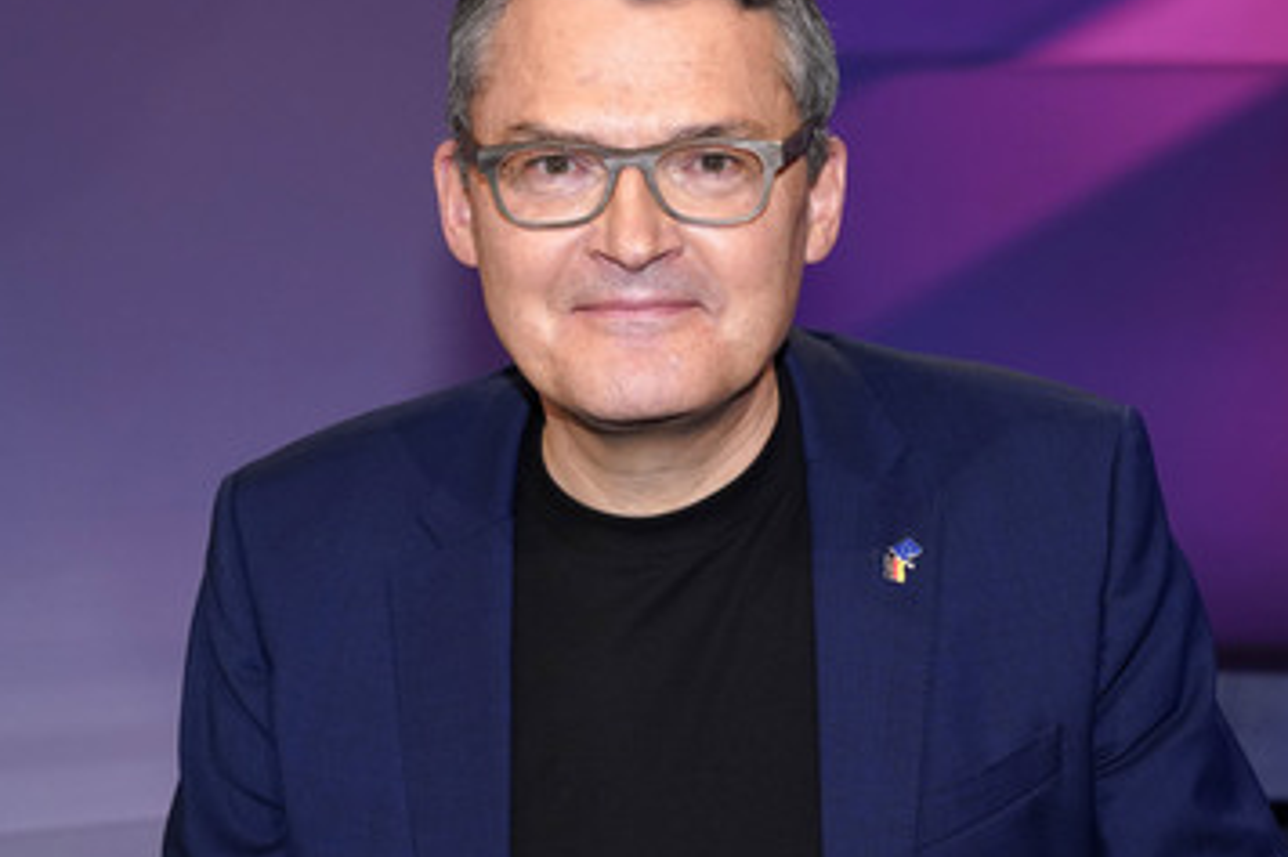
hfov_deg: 32.4
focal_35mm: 62
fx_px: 2217
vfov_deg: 21.9
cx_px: 639
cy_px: 340
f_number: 5.6
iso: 1600
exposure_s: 1/125
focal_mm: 49
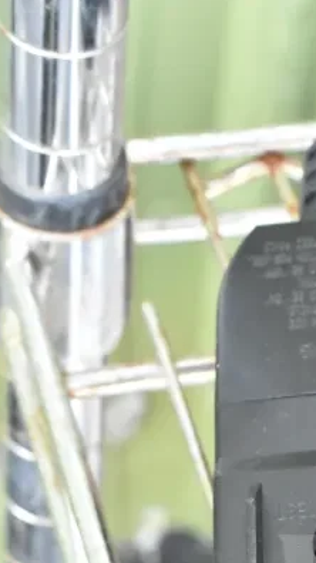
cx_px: 406
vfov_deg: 15.8
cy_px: 648
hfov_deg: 9.1
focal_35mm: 131
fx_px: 1953
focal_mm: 36
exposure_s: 1/200
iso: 6400
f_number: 7.1
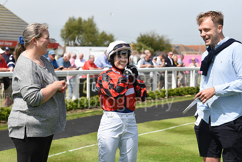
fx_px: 659
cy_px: 81
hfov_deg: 20.8
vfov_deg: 14.0
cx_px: 121
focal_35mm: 98
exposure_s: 1/2000
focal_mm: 98
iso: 400
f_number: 5.6
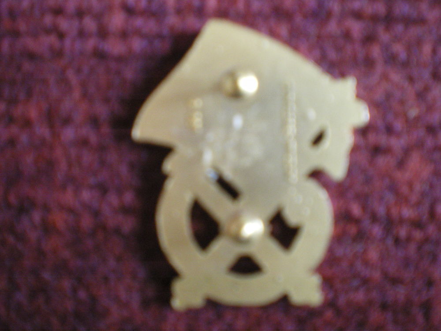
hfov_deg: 49.0
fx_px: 484
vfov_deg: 37.7
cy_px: 166
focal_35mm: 38
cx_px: 220
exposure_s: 1/6
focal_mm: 6.3
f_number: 3.1
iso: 400
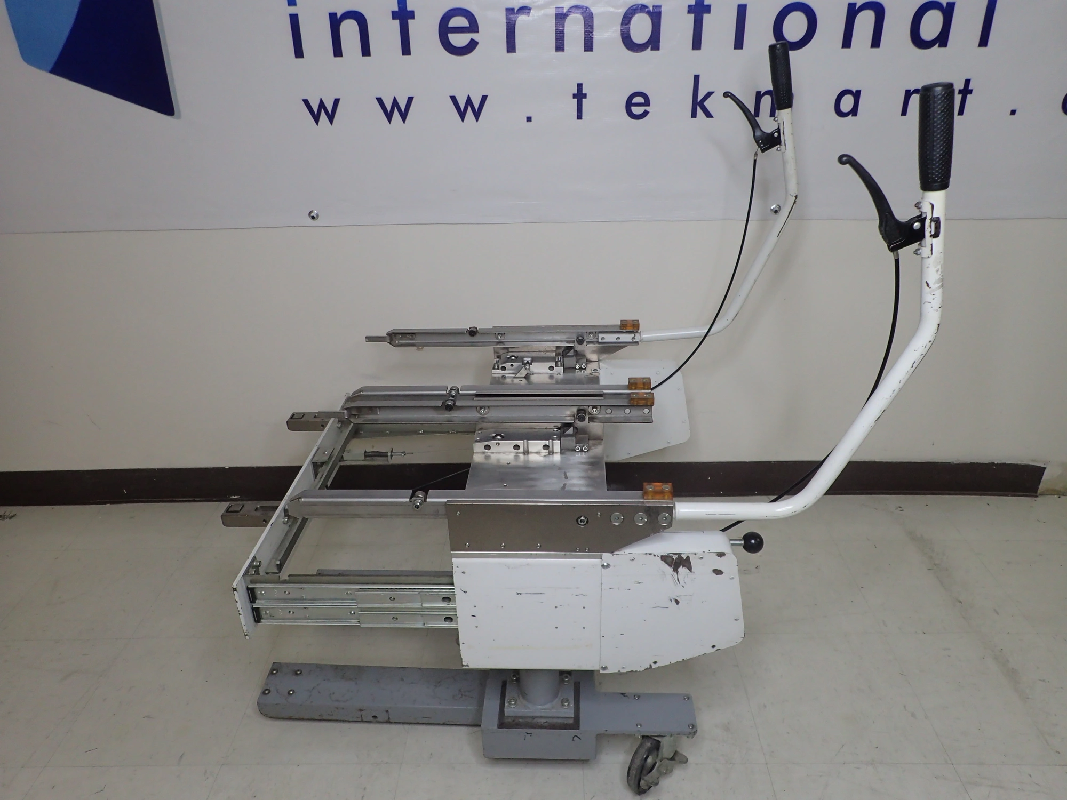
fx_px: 771
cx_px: 534
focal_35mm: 25
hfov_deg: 69.4
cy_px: 400
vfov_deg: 54.9
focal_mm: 4.5
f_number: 2.8
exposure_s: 1/100
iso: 200
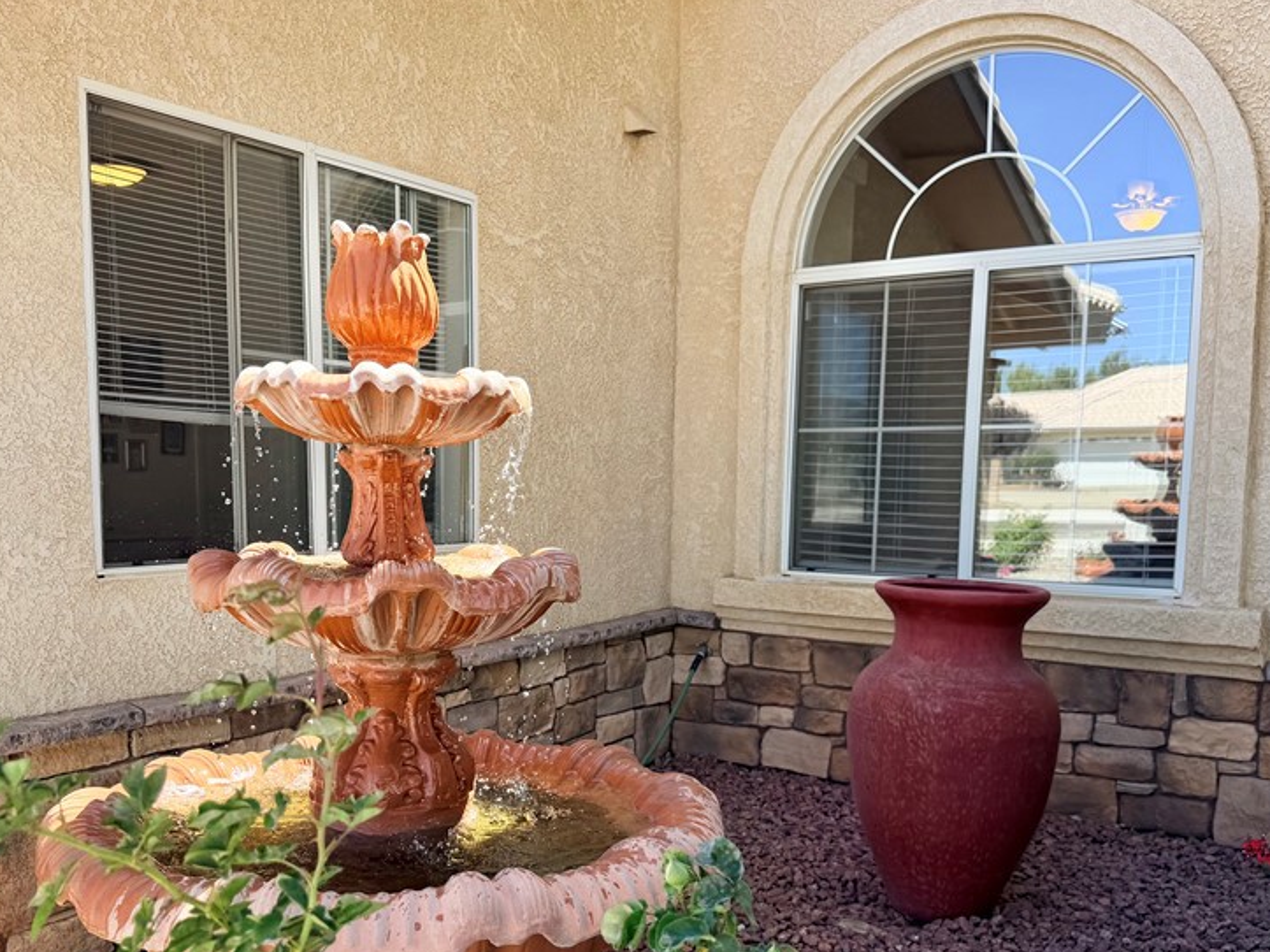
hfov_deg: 53.9
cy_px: 611
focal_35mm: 34
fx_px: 1247
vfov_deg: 41.4
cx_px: 594
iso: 80
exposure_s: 1/1139
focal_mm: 6.76
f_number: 1.78
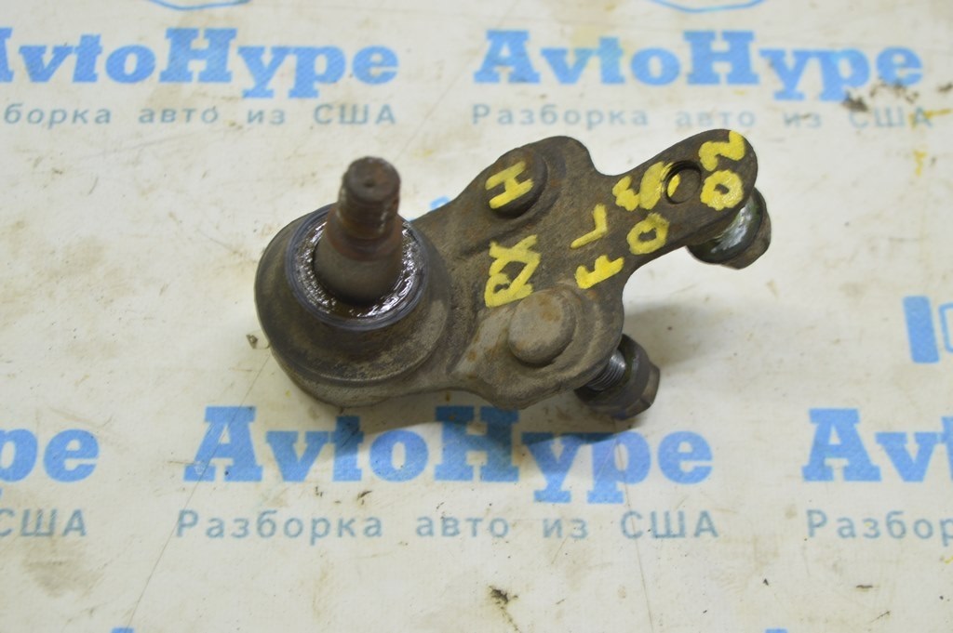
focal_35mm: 60
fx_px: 1587
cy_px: 316
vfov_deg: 22.6
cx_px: 476
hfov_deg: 33.4
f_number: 5.6
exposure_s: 1/20
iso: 400
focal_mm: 40
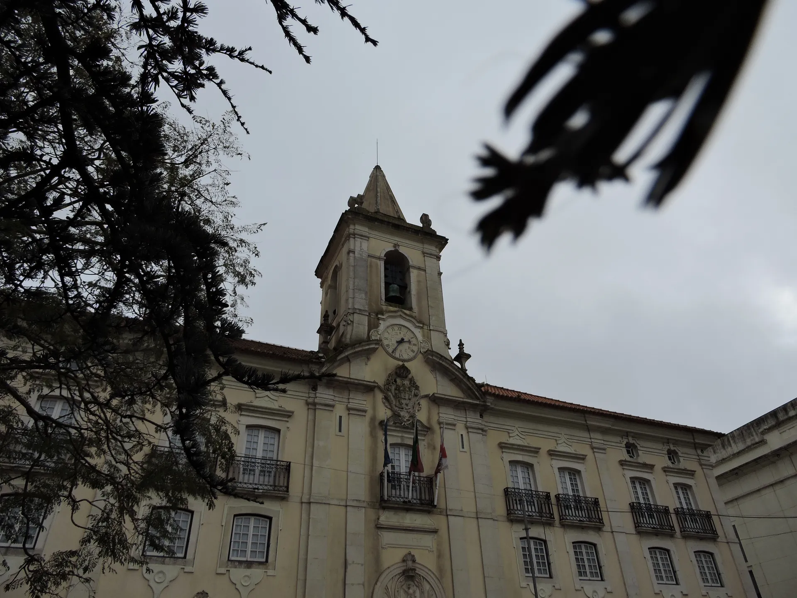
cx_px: 398
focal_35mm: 24
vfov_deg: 56.8
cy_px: 299
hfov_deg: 71.6
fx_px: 553
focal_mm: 4.3
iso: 100
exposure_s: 1/1250
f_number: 3.3
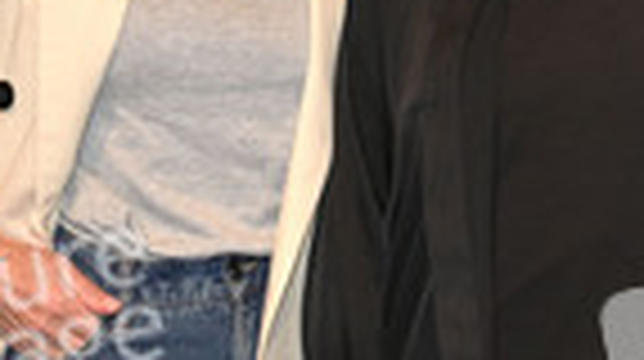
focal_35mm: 123
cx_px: 423
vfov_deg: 9.8
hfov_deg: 17.4
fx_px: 2098
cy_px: 112
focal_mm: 42
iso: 4000
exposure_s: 1/80
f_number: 5.6
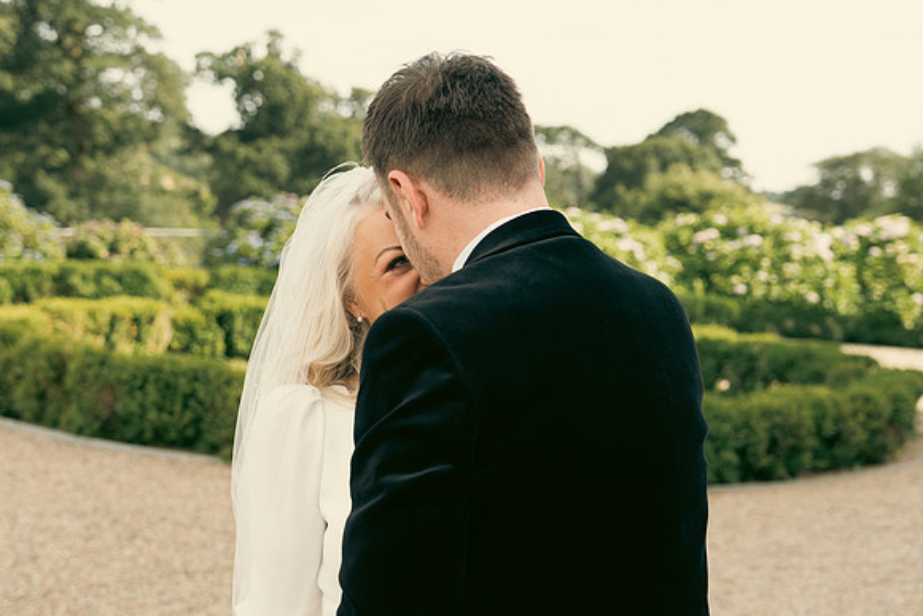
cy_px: 308
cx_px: 462
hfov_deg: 30.5
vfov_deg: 20.6
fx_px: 1692
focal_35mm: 66
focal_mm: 44
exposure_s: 1/400
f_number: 3.5
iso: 125
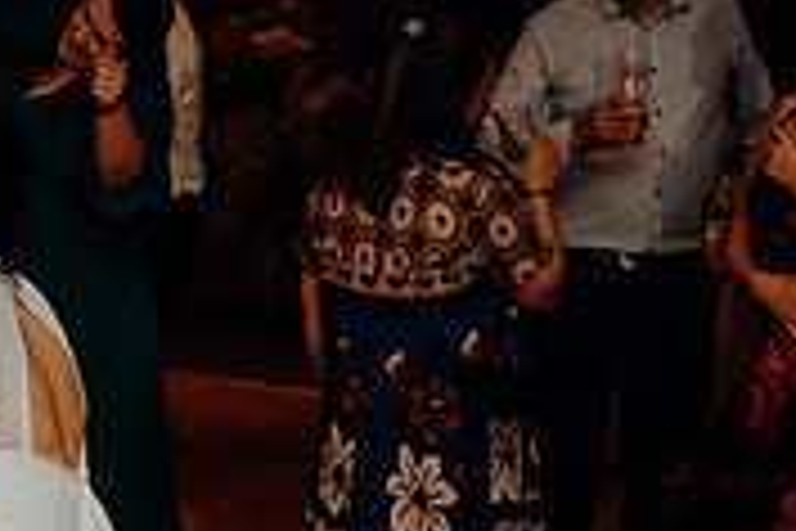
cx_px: -121
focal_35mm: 108
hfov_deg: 18.1
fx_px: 2388
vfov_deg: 12.6
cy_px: 434
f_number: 2.8
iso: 1250
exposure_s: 1/160
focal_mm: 33
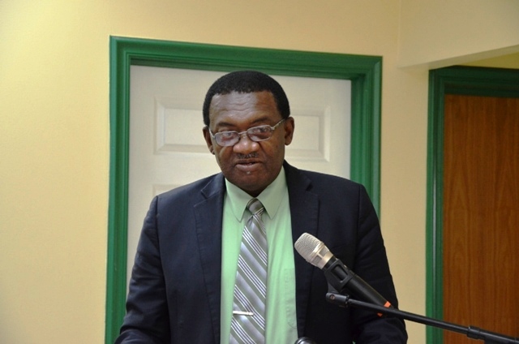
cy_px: 172
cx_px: 260
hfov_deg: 22.0
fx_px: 1338
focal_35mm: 93
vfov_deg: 14.6
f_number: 5.3
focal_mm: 62
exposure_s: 1/125
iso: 1600
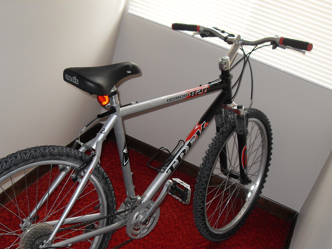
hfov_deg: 41.1
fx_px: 441
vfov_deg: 31.4
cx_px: 138
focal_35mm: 46
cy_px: 155
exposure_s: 1/45
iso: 100
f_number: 2.8
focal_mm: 6.3
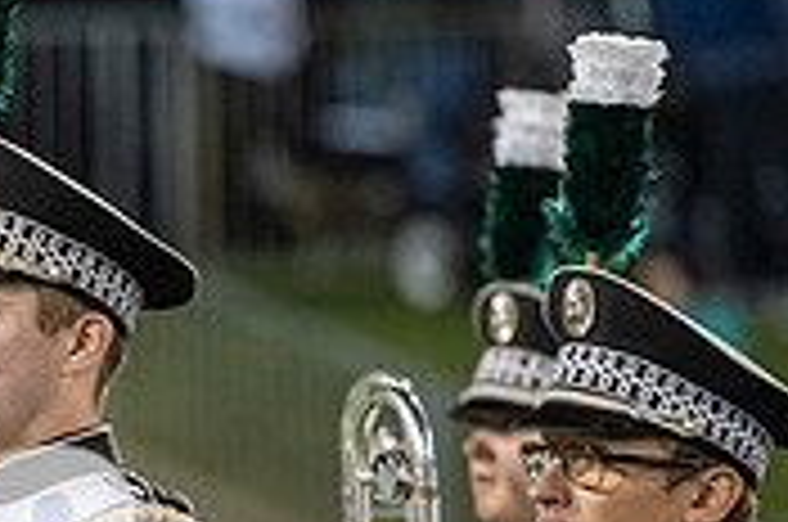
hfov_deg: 2.1
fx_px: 21740
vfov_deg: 1.4
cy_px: 657
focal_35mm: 995
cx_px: -203
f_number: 2.8
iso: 1000
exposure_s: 1/500
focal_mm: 200
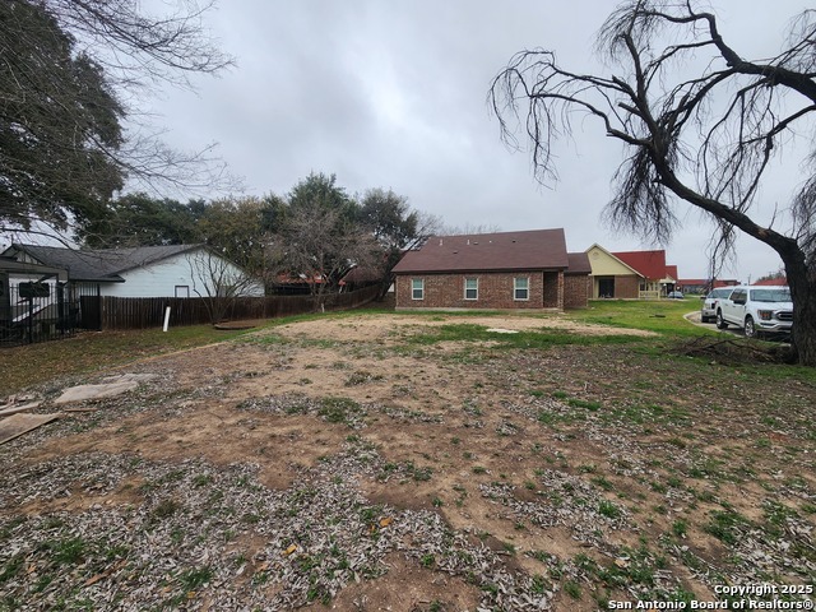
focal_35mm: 13
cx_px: 408
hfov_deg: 106.2
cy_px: 306
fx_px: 306
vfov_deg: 89.9
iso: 50
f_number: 2.2
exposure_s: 1/861
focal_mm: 2.2
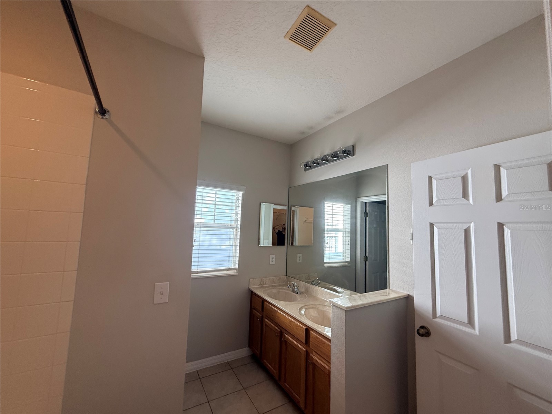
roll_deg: -1.2
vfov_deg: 85.7
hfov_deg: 102.1
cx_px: 276
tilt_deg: +7.8
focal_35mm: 14
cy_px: 207
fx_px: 223
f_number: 2.2
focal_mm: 2.22
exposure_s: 1/120
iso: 160
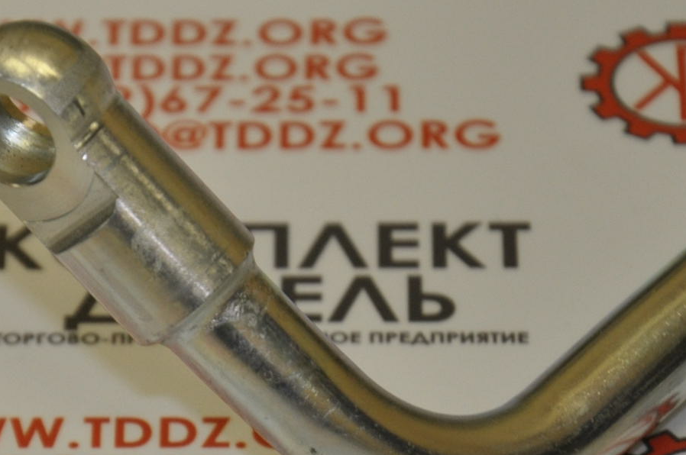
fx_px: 7158
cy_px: 244
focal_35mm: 376
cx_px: 121
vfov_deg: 3.6
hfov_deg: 5.5
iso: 800
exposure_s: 1/50
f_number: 5.6
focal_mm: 105
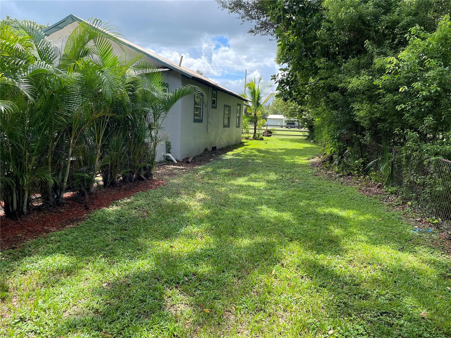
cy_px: 169
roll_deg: -3.1
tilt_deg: -6.7
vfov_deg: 53.1
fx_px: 339
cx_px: 226
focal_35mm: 26
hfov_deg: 67.3
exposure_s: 1/1147
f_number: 1.6
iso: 50
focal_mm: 4.2
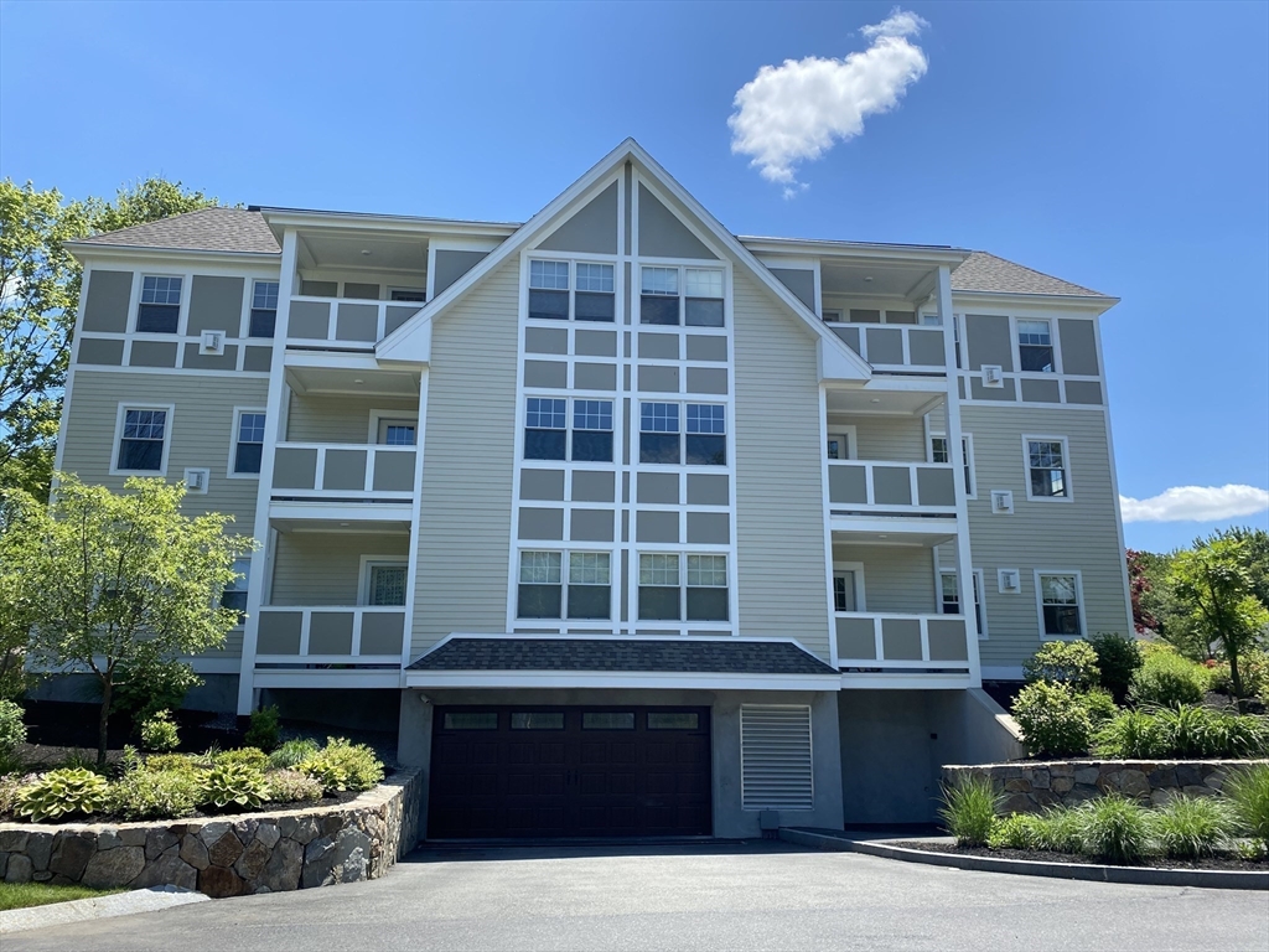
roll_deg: -0.5
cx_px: 634
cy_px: 476
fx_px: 953
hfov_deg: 67.3
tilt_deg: +13.5
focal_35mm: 26
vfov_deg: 53.1
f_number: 1.8
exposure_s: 1/1866
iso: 32
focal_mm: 4.25
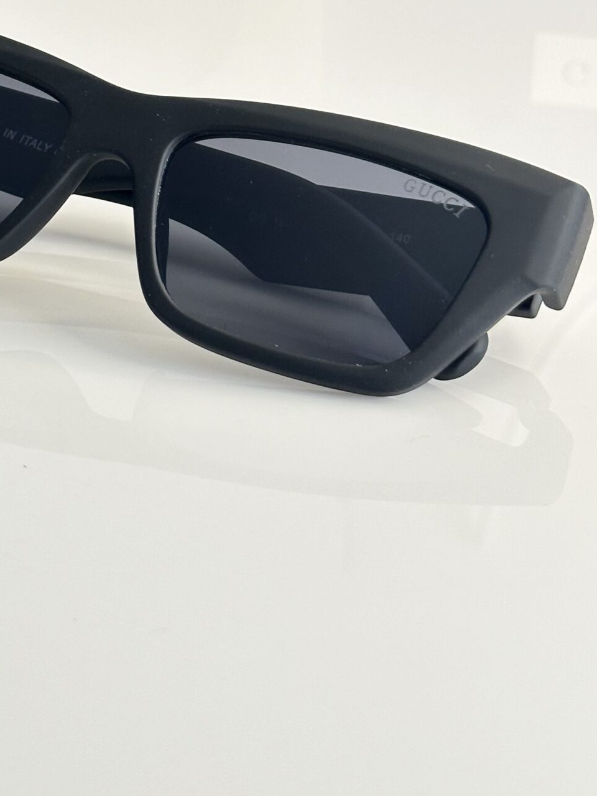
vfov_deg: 20.2
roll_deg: -0.4
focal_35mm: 96
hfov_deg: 15.3
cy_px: 148
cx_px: 78
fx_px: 2208
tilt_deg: -21.7
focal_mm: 6.86
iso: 125
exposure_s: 1/60
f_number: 1.78
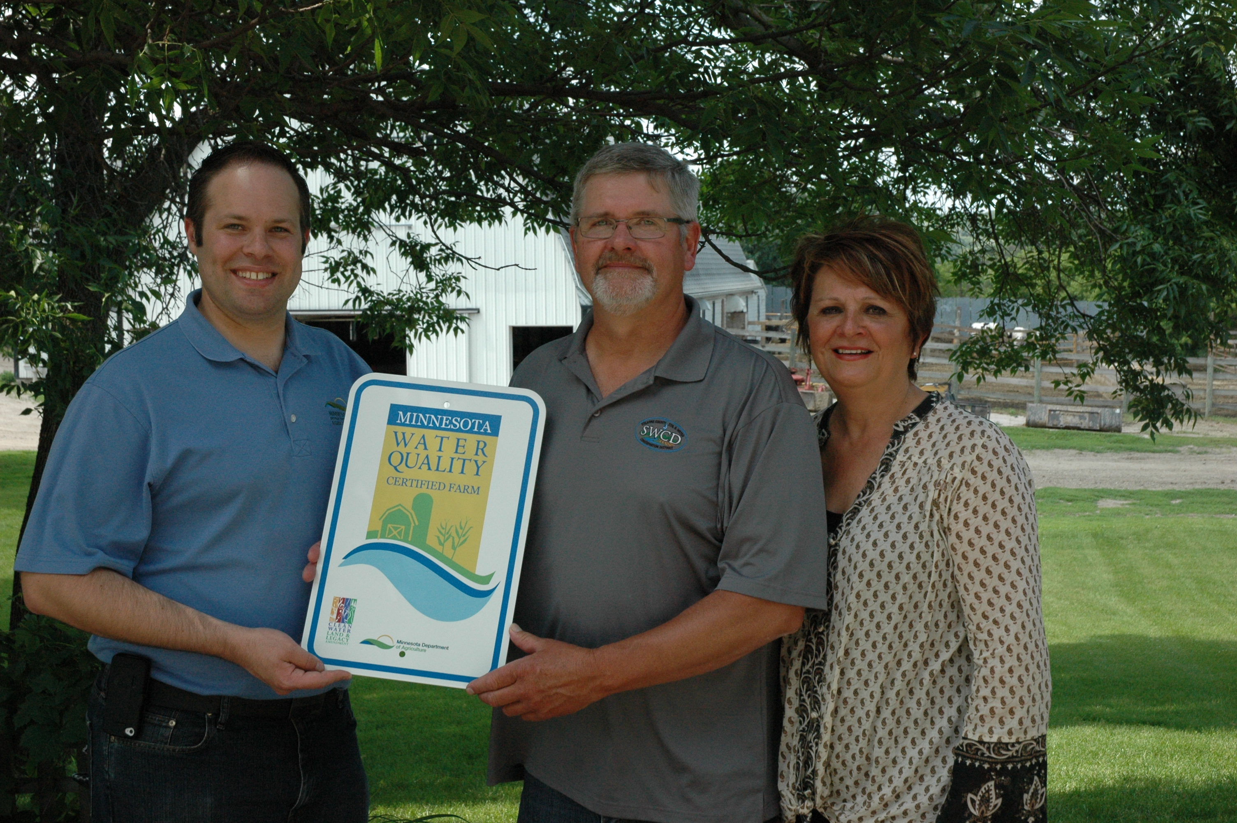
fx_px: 2060
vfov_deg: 22.6
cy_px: 412
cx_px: 618
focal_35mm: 60
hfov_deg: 33.4
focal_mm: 40
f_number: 10
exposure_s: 1/400
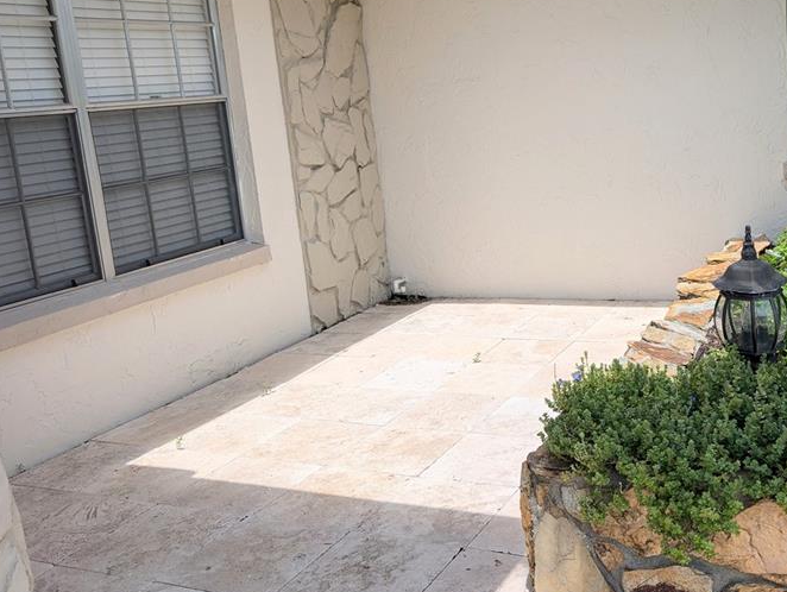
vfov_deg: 38.5
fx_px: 842
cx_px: 565
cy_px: 229
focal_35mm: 37
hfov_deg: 48.6
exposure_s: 1/1005
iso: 23
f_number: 1.68
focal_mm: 6.9
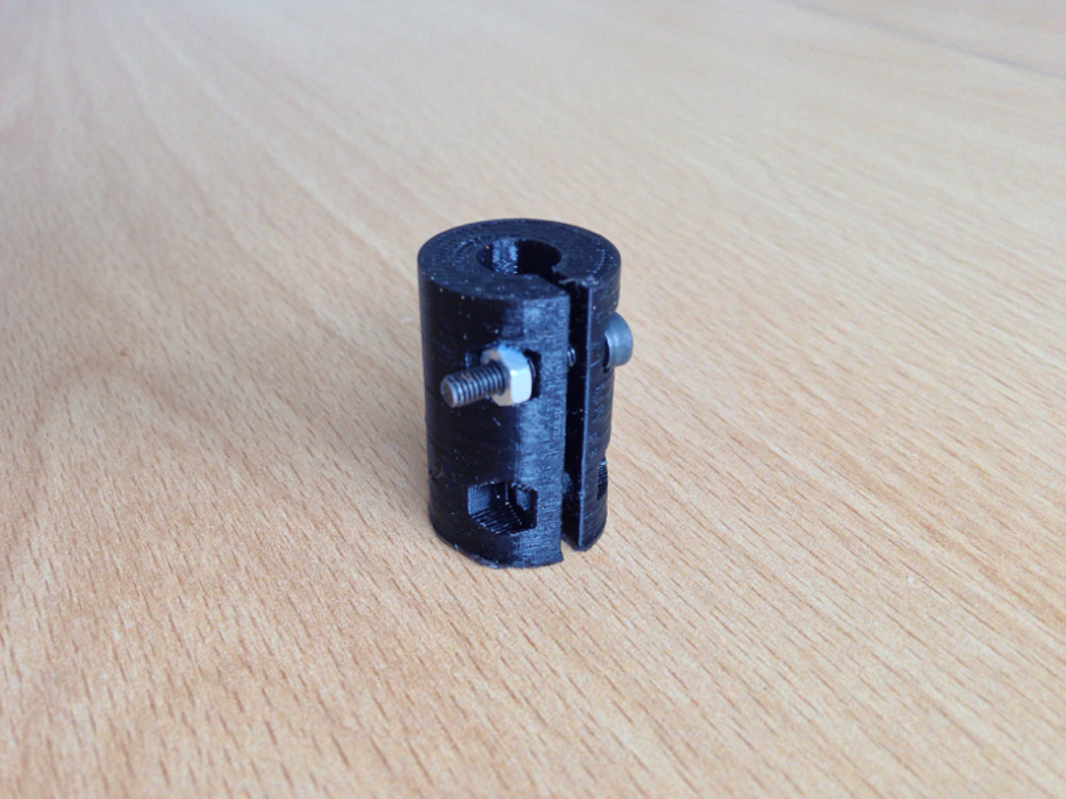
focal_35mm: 33
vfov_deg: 42.9
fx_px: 1016
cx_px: 533
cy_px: 400
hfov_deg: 55.4
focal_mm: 4.12
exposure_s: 1/24
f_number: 2.4
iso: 50
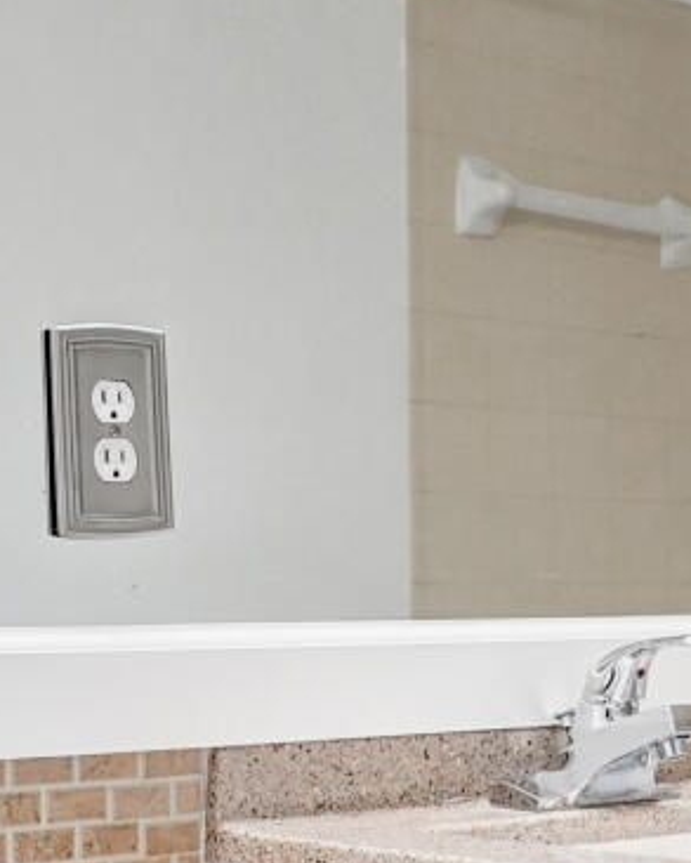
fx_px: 2095
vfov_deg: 23.1
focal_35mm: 82
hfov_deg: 18.6
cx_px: 496
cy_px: 604
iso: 800
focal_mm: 16
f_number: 3.2
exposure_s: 1/500
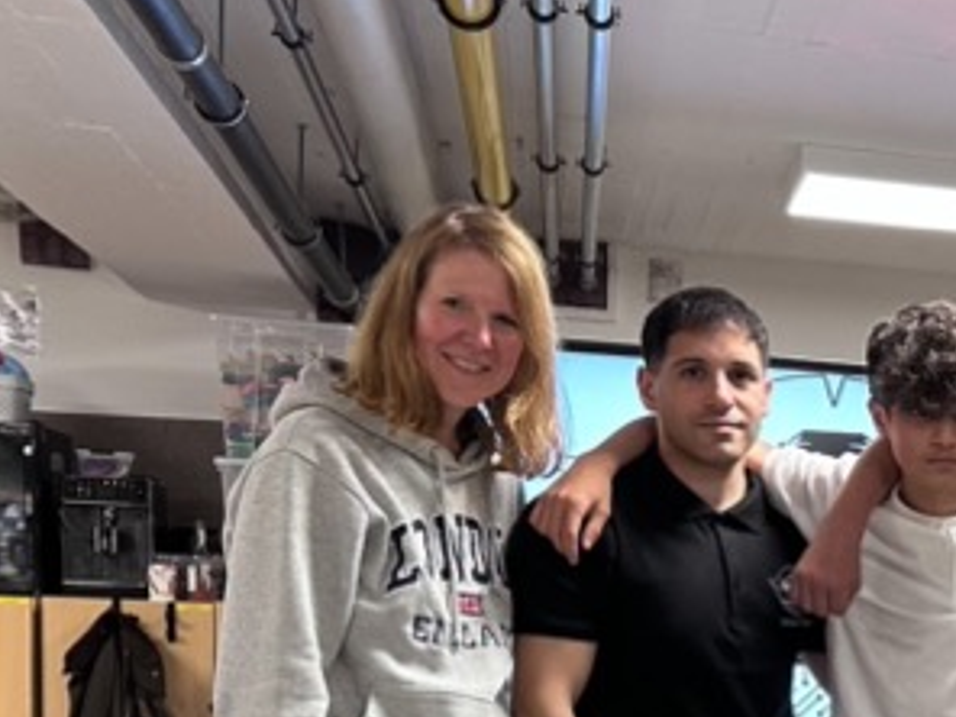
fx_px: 2237
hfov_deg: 20.8
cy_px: 833
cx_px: 1395
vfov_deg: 17.5
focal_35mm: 81
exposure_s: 1/50
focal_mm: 6.86
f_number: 1.78
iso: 160
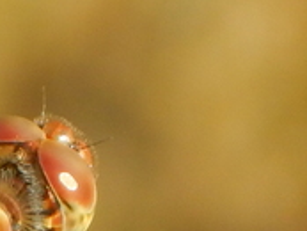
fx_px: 15114
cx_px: -90
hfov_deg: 1.2
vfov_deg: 0.9
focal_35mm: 1703
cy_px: 252
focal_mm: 62.2
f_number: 5.7
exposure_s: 1/200
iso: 125
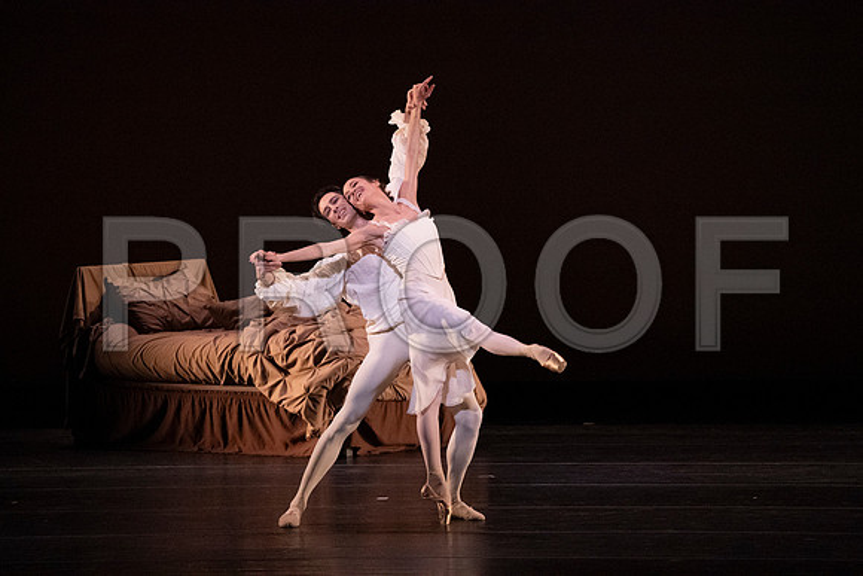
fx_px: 8056
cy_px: 288
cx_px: 432
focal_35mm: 336
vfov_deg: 4.1
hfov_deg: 6.1
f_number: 7.1
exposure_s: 1/400
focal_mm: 336
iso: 20000
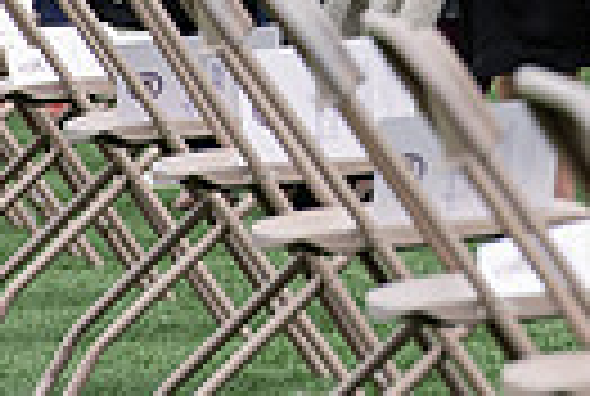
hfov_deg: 2.3
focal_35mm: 883
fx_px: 14504
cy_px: -389
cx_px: 549
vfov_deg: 1.6
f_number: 5.6
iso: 250
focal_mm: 200
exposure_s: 1/640
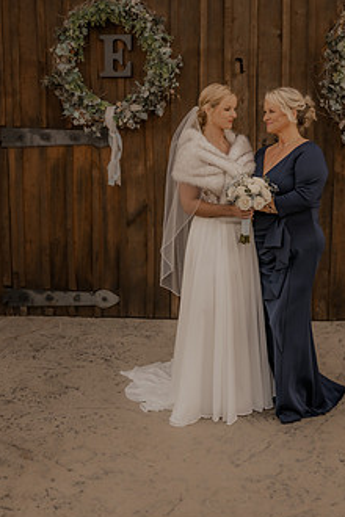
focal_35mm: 45
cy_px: 213
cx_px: 218
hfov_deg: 29.7
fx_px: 647
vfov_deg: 43.4
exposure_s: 1/320
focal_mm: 33
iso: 125
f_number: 2.8
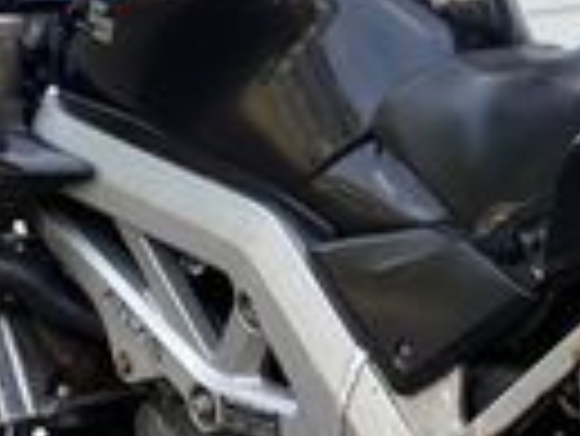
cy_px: 373
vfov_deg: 11.5
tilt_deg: -1.9
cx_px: 634
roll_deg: -1.6
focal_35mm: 129
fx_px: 2163
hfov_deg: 14.9
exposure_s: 1/573
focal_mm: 4.25
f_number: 1.8
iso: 32
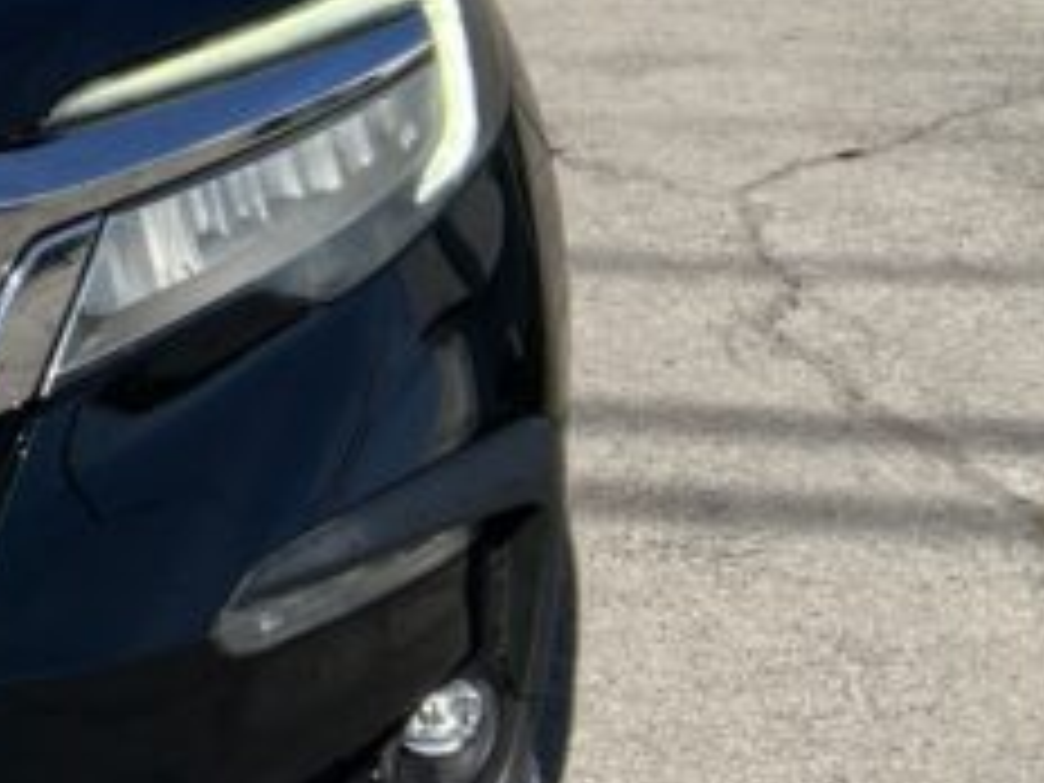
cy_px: -40
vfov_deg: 12.7
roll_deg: +0.4
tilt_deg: -9.8
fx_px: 3468
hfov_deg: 15.3
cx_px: -711
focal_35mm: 115
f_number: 1.5
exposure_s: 1/3571
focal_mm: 5.7
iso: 50
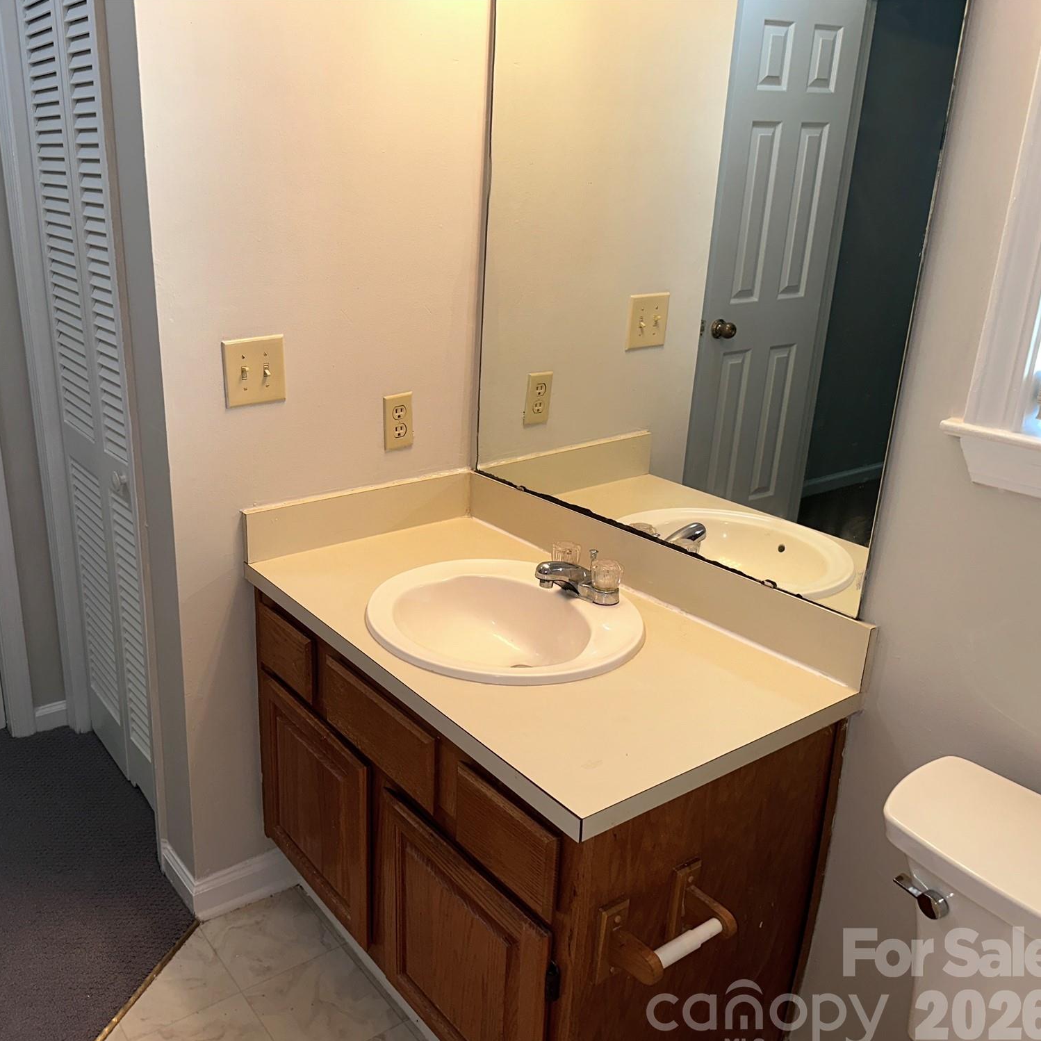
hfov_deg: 54.6
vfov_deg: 55.6
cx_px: 353
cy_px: 531
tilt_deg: -20.1
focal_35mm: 29
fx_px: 987
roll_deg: -0.2
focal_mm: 6.86
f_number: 1.78
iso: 64
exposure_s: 1/27
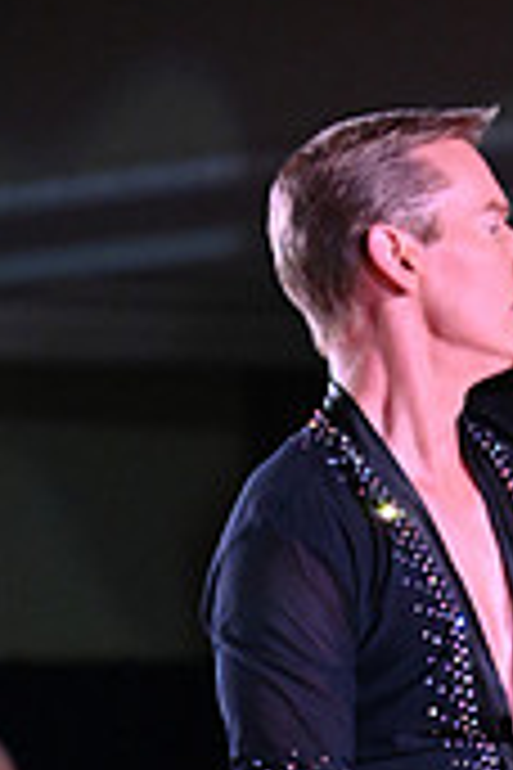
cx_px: 578
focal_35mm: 407
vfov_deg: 5.0
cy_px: 1198
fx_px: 8699
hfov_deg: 3.4
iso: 5000
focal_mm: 120
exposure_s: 1/320
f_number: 5.6
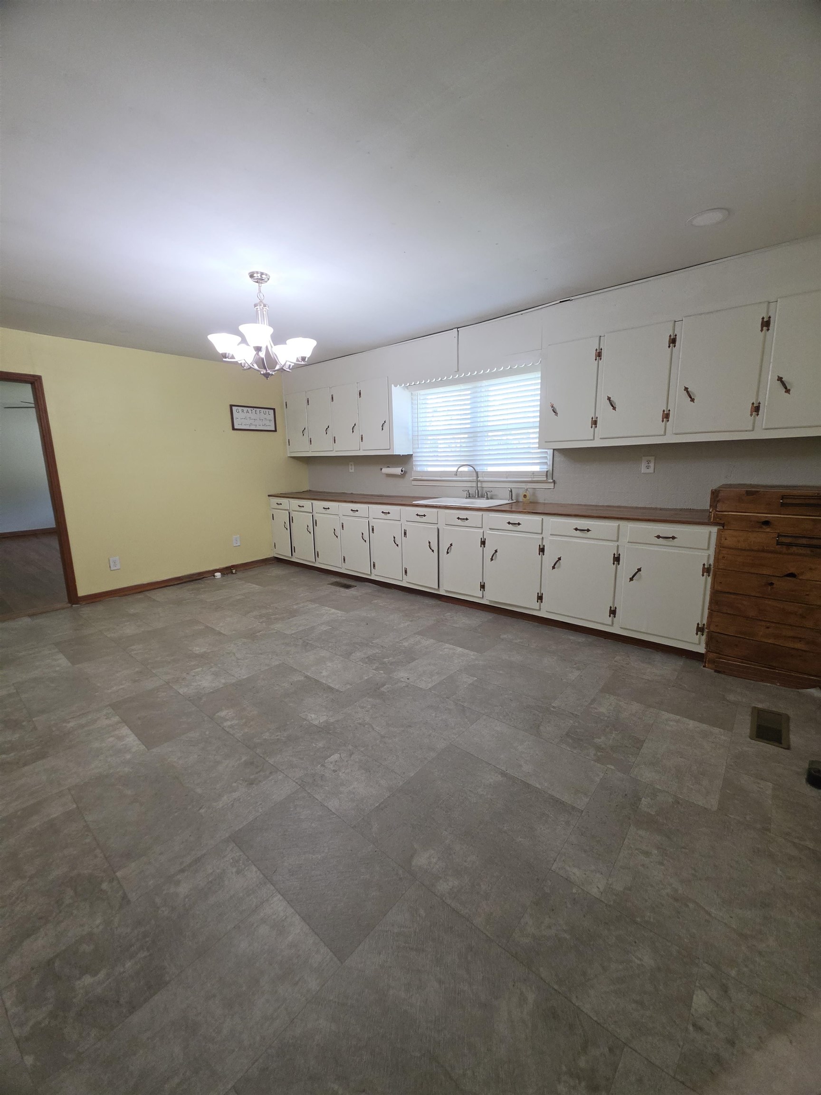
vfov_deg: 106.2
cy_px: 548
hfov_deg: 89.9
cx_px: 410
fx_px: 411
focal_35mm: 13
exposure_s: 1/120
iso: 250
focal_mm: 2.2
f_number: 1.9
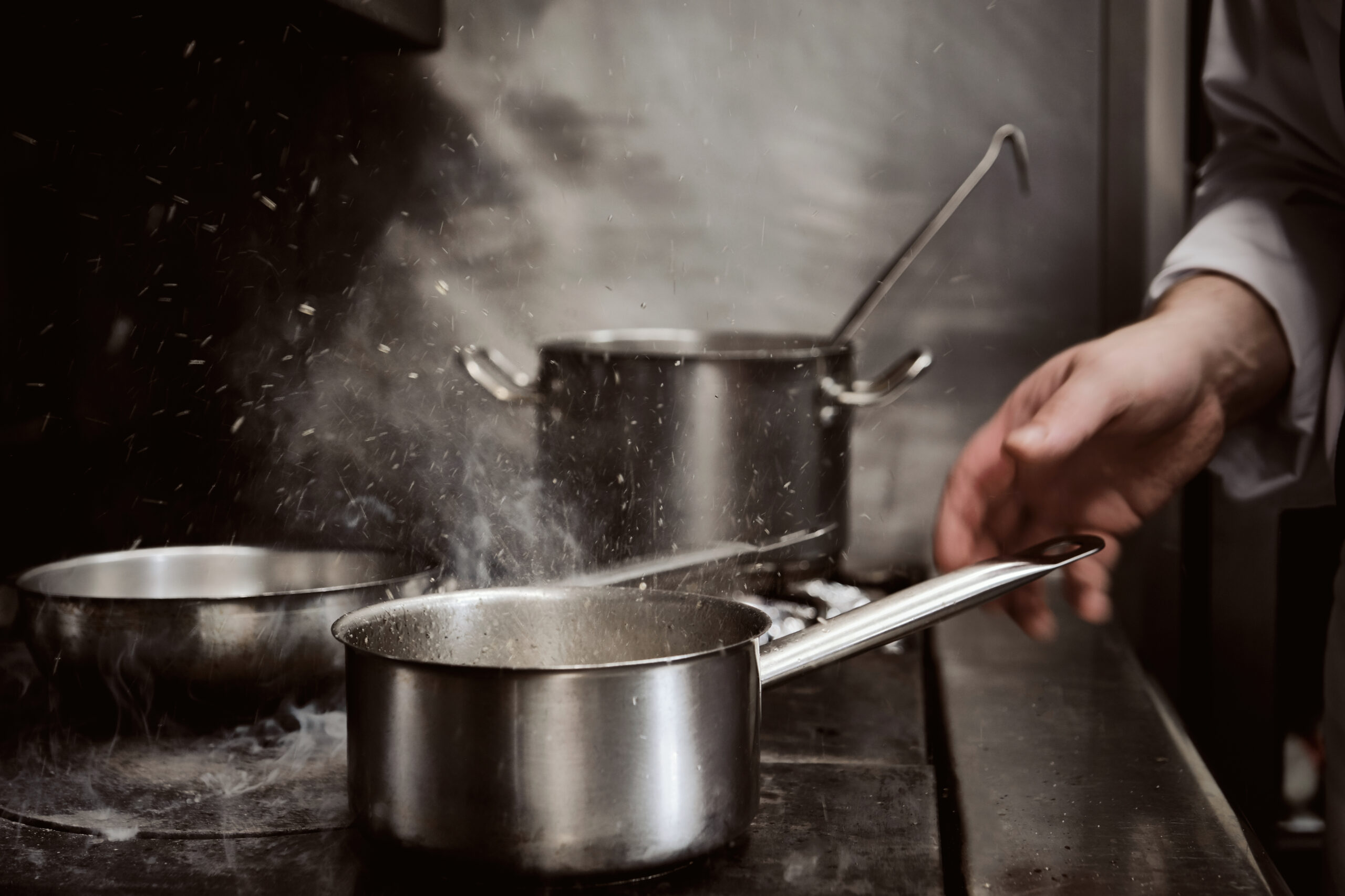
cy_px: 448
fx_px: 1905
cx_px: 672
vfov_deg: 26.5
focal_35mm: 51
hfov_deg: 38.9
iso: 500
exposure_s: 1/125
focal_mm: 34.2
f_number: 3.2
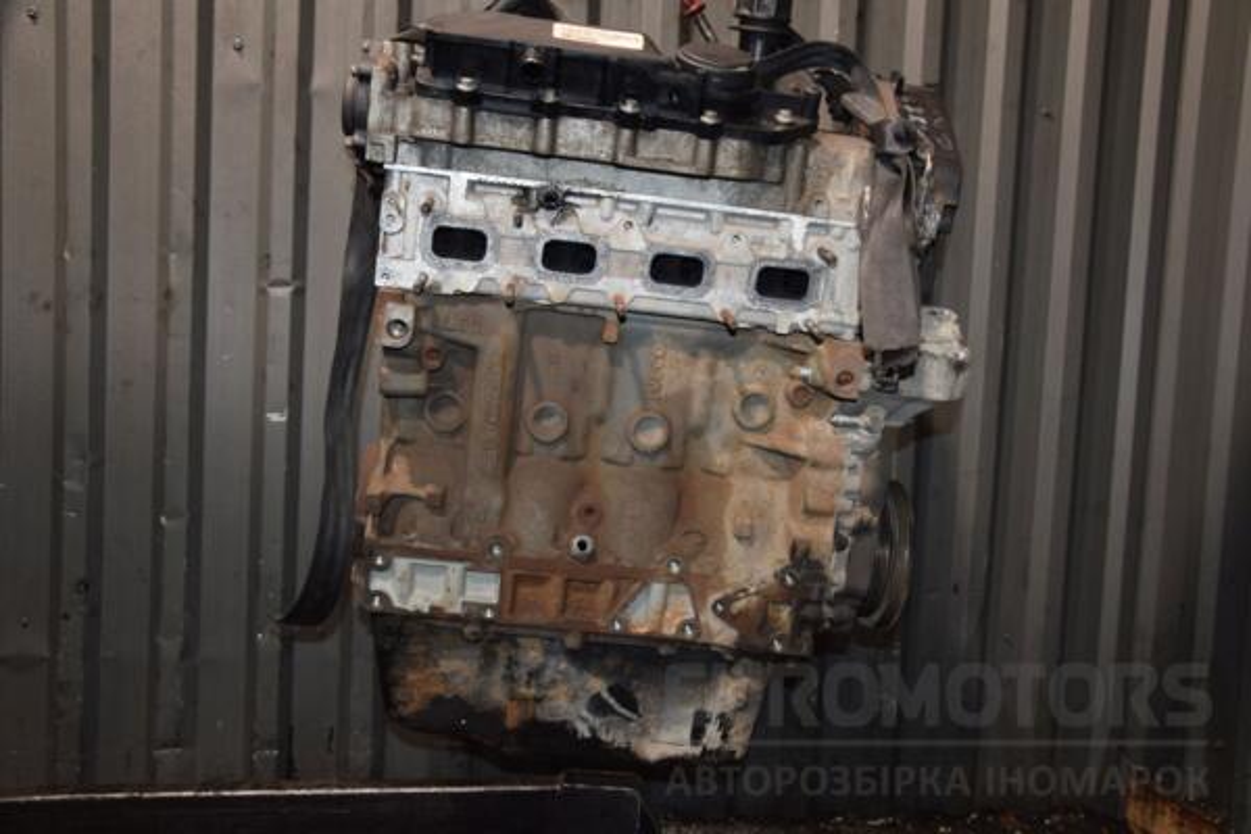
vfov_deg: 36.9
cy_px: 417
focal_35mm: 36
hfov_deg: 53.1
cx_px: 626
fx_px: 1251
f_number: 5
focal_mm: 24
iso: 800
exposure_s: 1/60
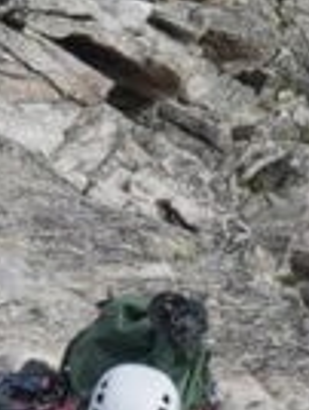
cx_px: 171
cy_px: 44
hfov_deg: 5.9
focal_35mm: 253
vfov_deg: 7.8
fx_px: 2998
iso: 100
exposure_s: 1/320
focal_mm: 23
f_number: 5.6
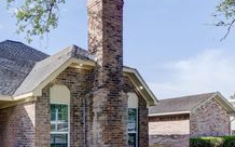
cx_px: 2
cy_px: 131
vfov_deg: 34.3
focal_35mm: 35
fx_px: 224
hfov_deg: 46.7
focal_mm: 15
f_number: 11
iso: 100
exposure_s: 1/60
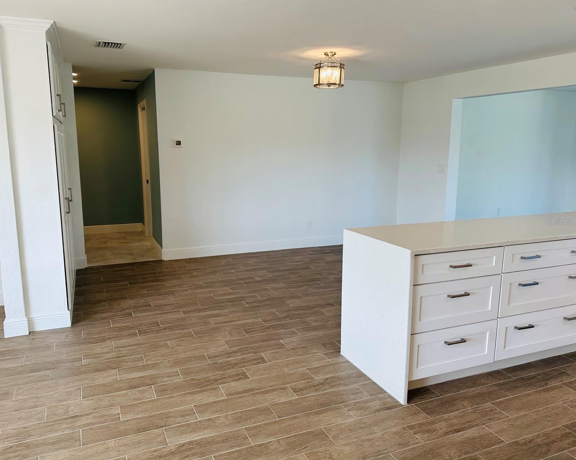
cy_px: 221
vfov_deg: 54.9
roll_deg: +0.0
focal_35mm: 26
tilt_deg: -9.6
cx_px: 265
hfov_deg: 65.9
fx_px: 443
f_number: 1.78
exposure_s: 1/215
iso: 64
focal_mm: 6.86
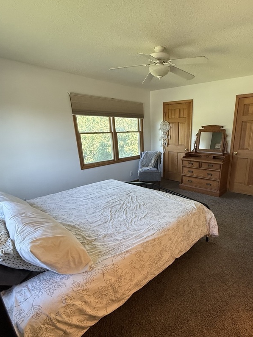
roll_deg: +0.2
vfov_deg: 84.1
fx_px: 185
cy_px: 193
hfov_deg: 67.5
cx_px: 160
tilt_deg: -18.3
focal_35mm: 19
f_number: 2.2
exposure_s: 1/120
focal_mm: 2.22
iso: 320
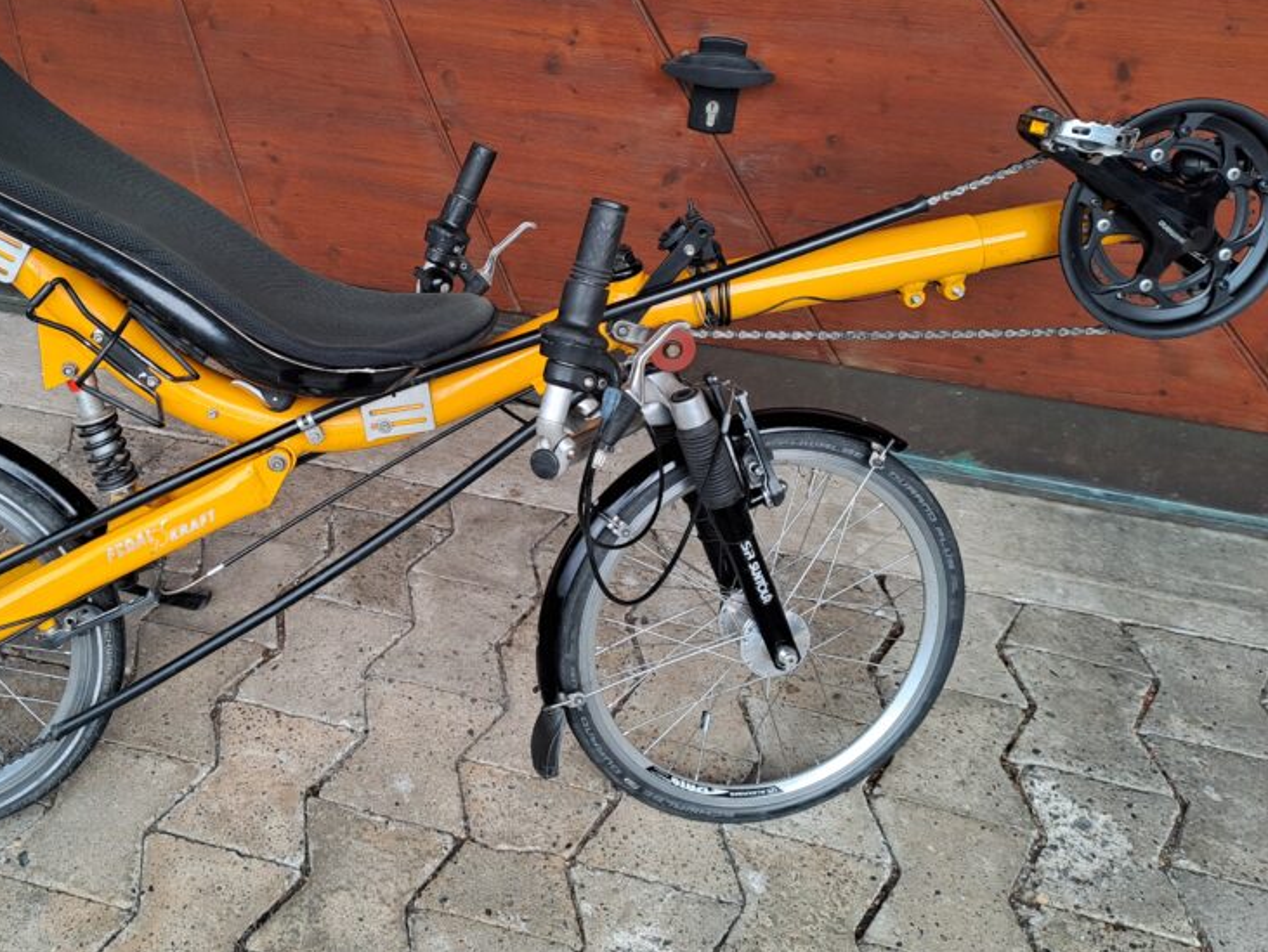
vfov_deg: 40.5
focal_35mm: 35
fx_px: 1283
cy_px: 376
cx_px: 465
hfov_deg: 52.0
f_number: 1.8
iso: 40
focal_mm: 4.65
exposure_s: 1/100
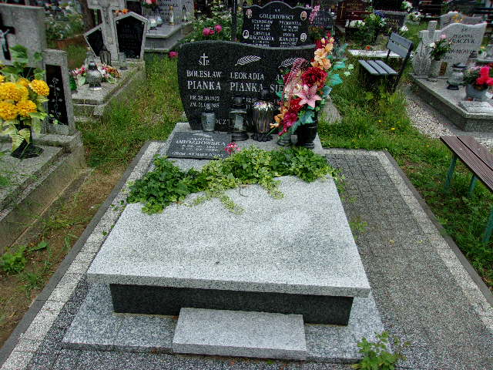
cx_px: 246
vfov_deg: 51.4
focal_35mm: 27
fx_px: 385
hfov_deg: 65.3
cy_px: 185
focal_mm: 4.9
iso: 80
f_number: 3
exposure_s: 1/400
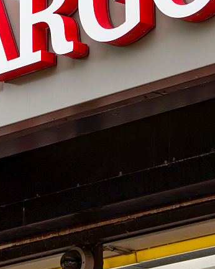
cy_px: 76
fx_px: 2245
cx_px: -58
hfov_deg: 5.5
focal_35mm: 282
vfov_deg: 6.9
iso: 100
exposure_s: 1/320
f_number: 4
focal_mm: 46.41
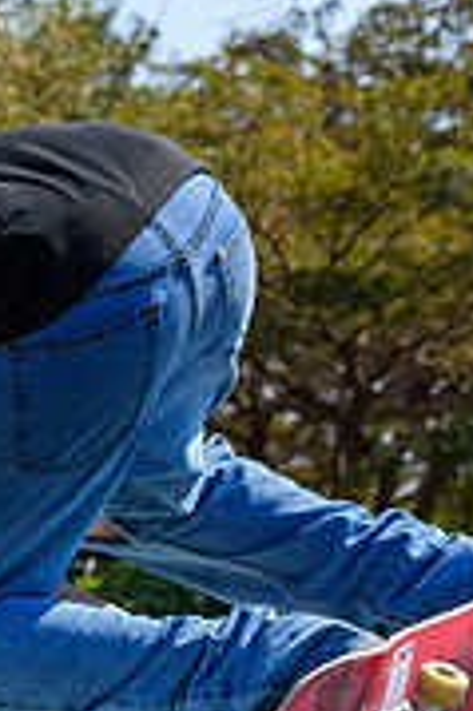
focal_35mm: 264
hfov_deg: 5.2
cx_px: 0
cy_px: 461
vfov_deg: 7.8
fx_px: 5213
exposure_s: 1/800
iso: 200
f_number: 7.1
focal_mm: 70
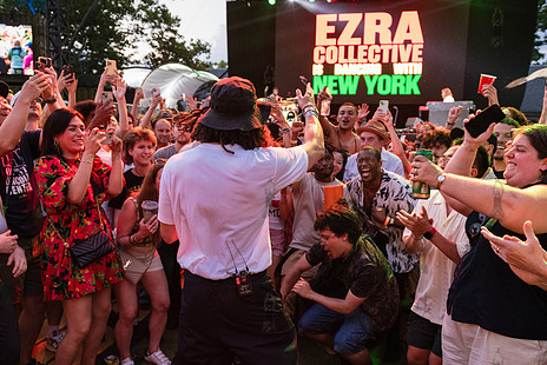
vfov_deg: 43.6
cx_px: 269
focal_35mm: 30
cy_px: 197
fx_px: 456
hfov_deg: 61.9
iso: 4000
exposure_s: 1/250
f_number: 3.5
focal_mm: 24
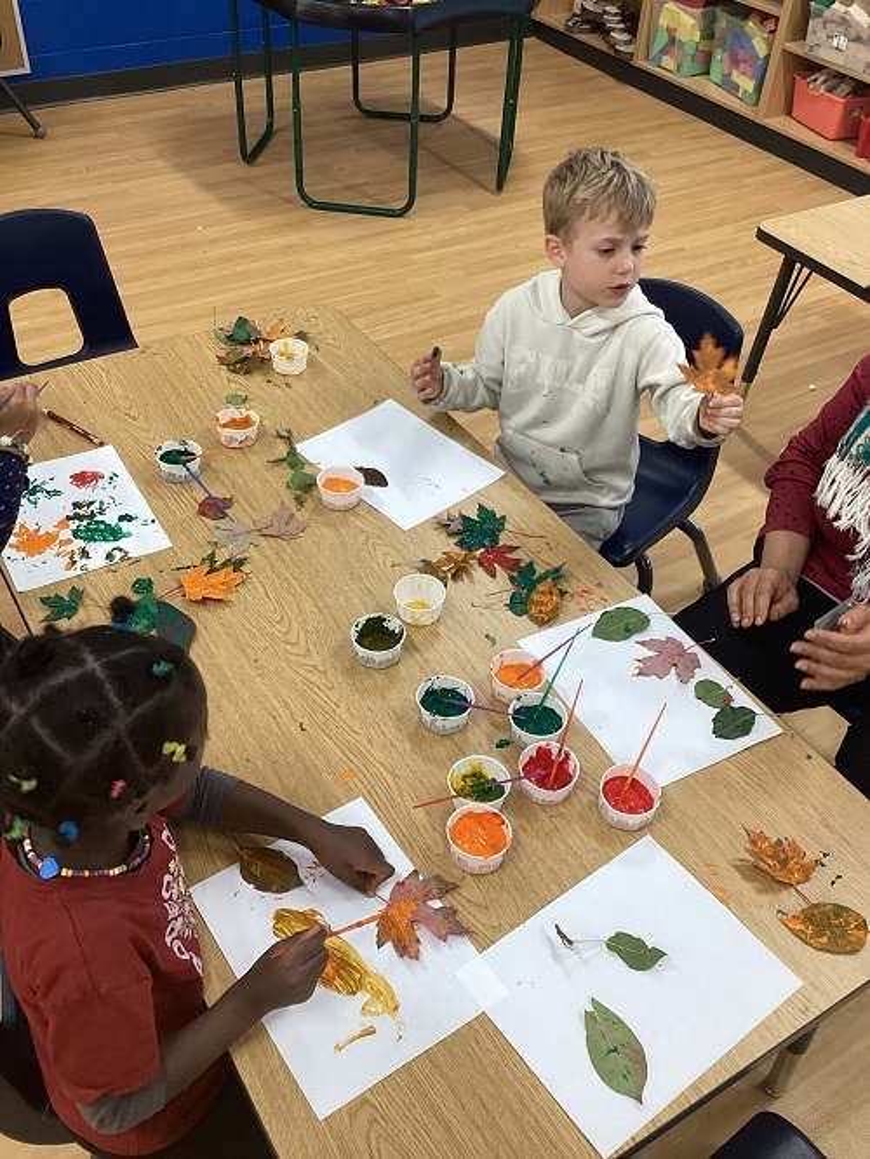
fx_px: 1038
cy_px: 580
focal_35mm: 31
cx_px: 435
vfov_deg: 58.3
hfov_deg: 45.5
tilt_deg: -42.8
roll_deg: -2.5
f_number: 2.4
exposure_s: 1/60
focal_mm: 3.3
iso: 100
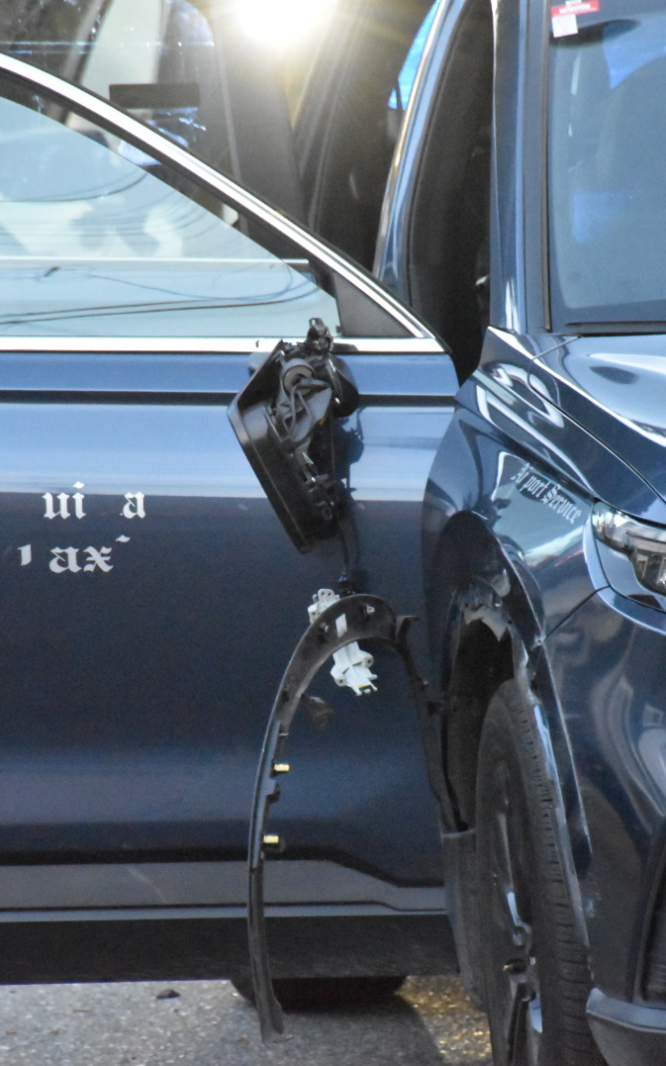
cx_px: 290
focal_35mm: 483
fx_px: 14029
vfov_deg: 4.4
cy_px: 533
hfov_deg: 2.7
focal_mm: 210
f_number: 6.3
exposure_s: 1/125
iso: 11400
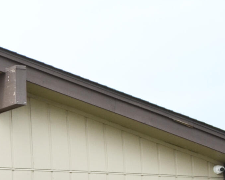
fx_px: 826
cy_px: 180
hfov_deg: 13.4
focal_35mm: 124
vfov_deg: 12.3
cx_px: -223
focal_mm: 20
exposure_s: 1/160
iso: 100
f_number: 9
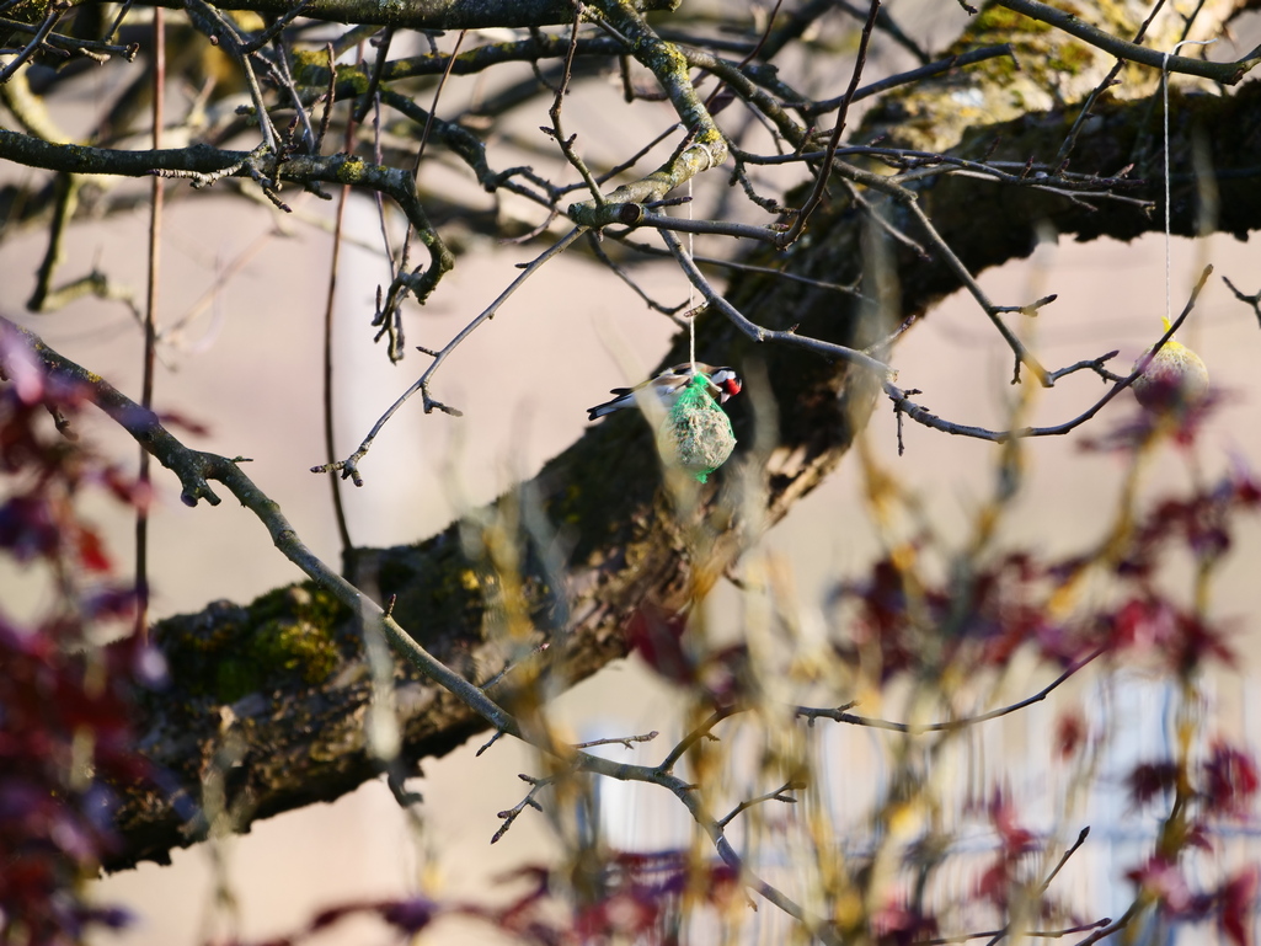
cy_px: 473
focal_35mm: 800
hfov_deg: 2.5
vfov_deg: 1.9
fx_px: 29146
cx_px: 630
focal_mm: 400
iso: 200
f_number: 7.1
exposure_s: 1/100
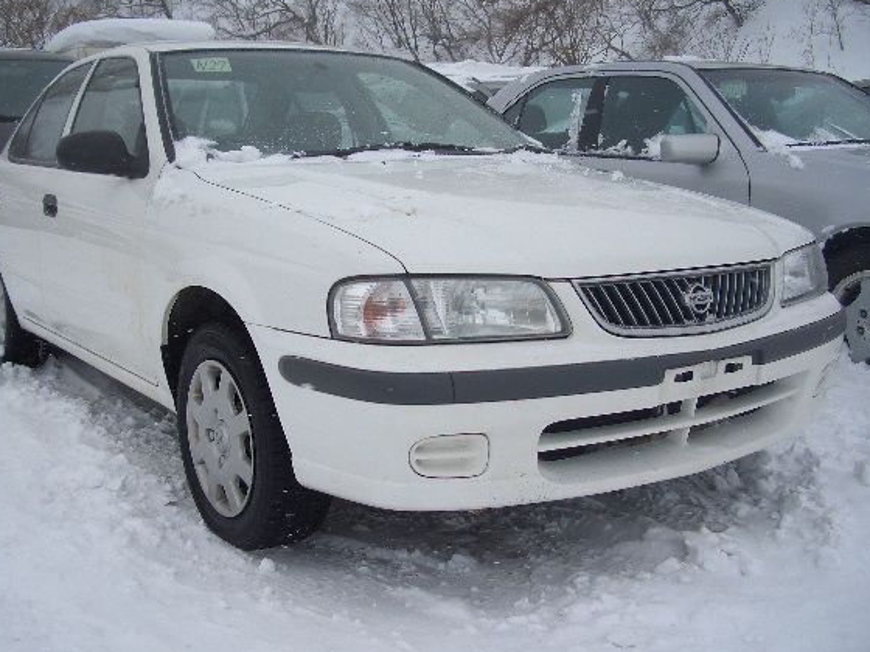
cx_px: 381
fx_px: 1005
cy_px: 324
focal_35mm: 40
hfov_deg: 46.7
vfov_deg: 36.0
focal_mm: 5.8
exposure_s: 1/320
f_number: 2.6
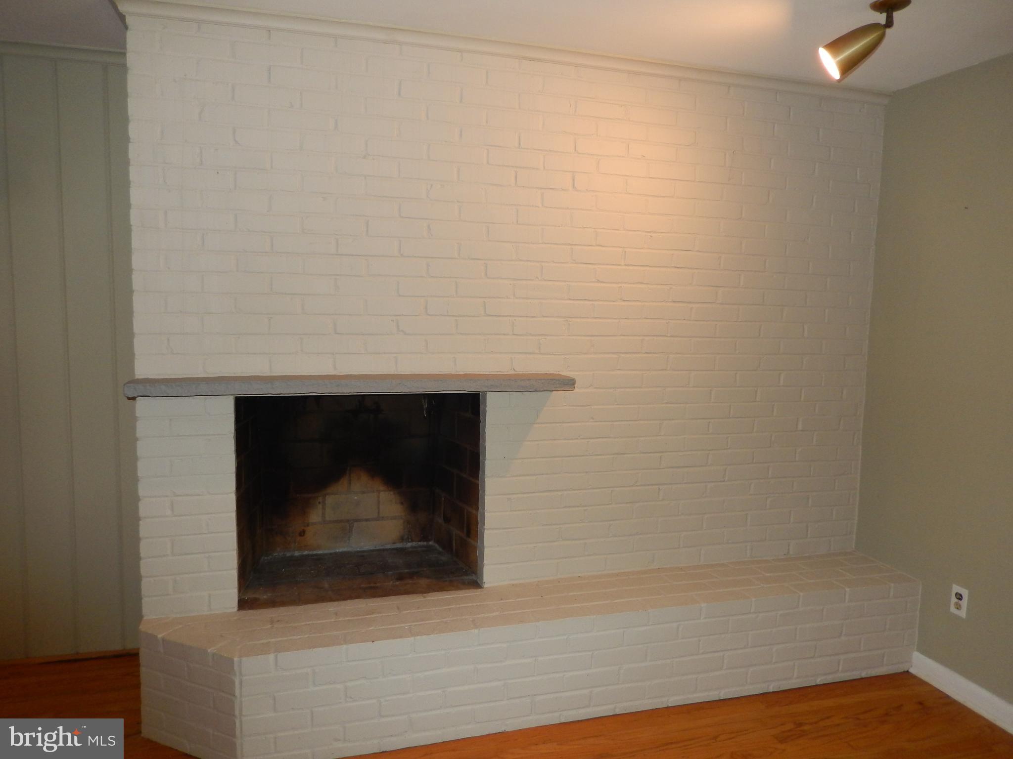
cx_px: 506
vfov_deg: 54.9
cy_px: 380
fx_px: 732
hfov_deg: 69.4
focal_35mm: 25
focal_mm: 4.5
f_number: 3.4
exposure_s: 1/30
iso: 200
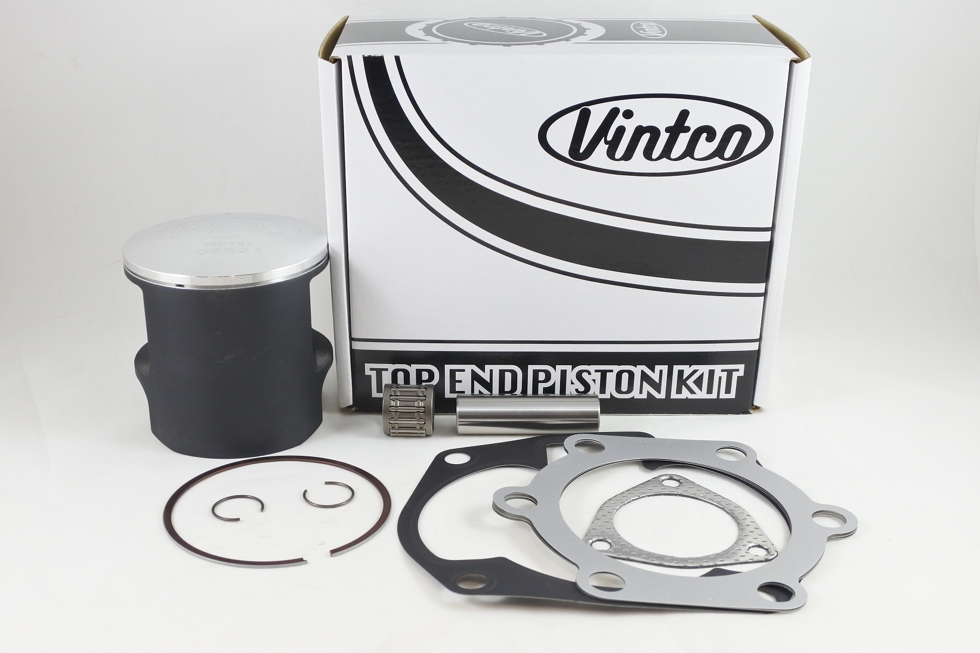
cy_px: 326
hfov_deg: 54.4
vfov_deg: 37.9
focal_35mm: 35
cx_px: 490
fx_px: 953
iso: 560
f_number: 4
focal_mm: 13.1
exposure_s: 1/125
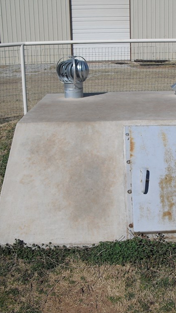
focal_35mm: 53
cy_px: 156
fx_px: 440
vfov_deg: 39.2
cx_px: 143
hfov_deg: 22.3
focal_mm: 6.3
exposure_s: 1/400
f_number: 7.8
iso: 64
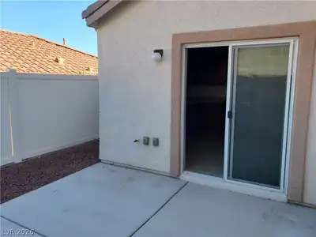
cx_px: 158
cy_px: 118
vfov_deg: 53.1
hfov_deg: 67.3
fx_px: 237
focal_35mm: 26
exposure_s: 1/399
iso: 50
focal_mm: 4.3
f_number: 2.4
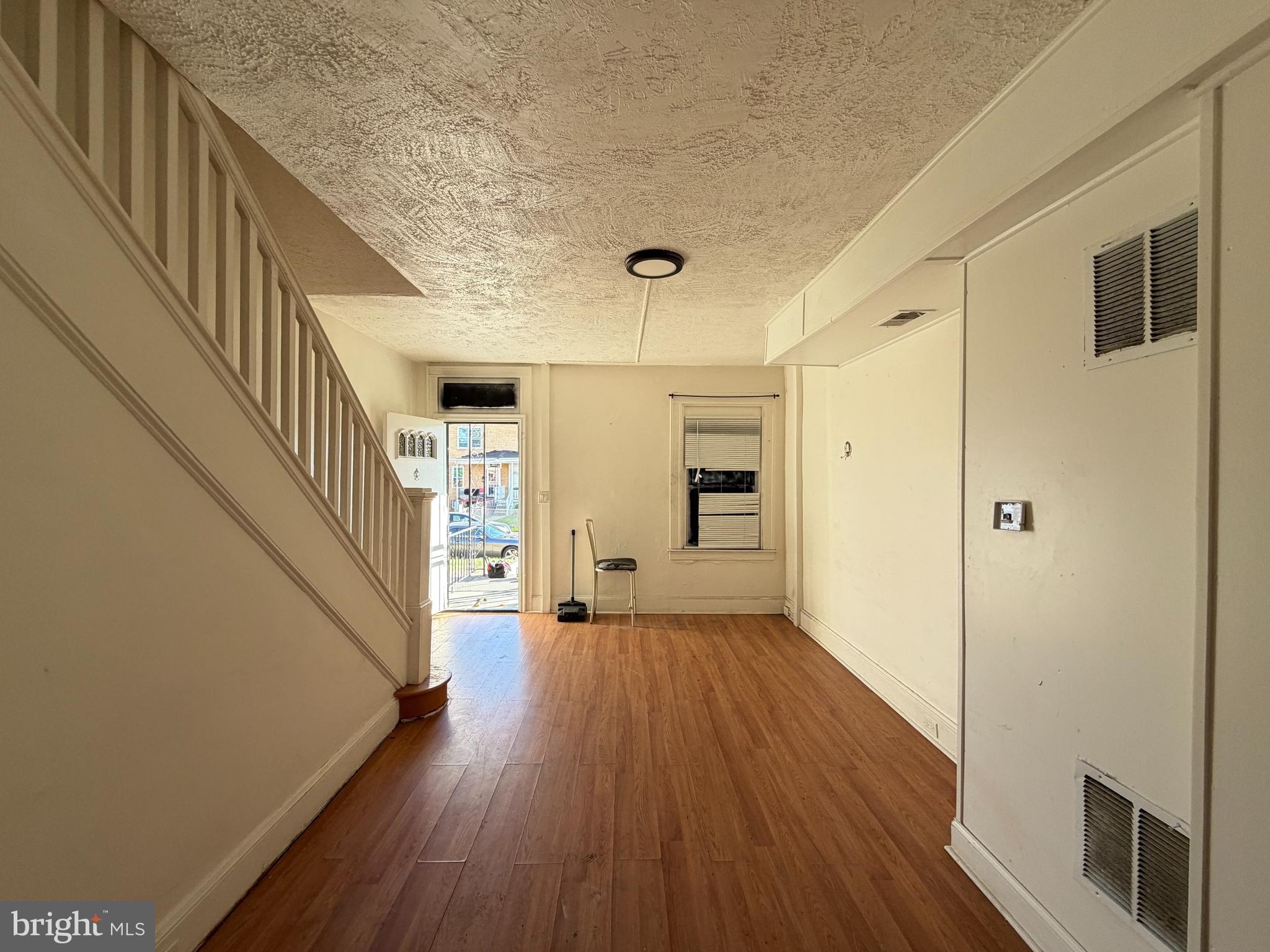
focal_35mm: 14
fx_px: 514
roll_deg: -0.8
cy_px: 476
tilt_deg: +0.9
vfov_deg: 85.7
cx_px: 635
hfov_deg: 102.1
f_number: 2.2
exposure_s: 1/121
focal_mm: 2.22
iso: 125
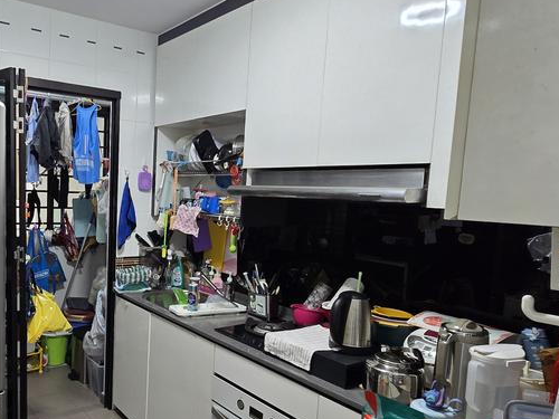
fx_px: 420
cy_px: 244
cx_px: 142
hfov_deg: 63.5
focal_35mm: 26
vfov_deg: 52.8
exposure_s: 1/50
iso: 200
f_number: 2.2
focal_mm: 2.2
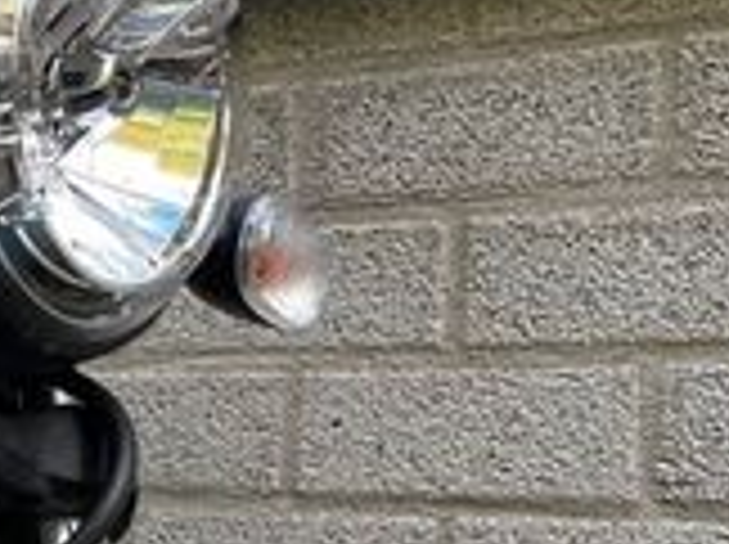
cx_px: -504
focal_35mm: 103
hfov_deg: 16.6
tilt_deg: -6.5
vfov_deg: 14.0
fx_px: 2166
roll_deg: +0.7
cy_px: 589
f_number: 1.6
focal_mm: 5.1
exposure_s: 1/122
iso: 32
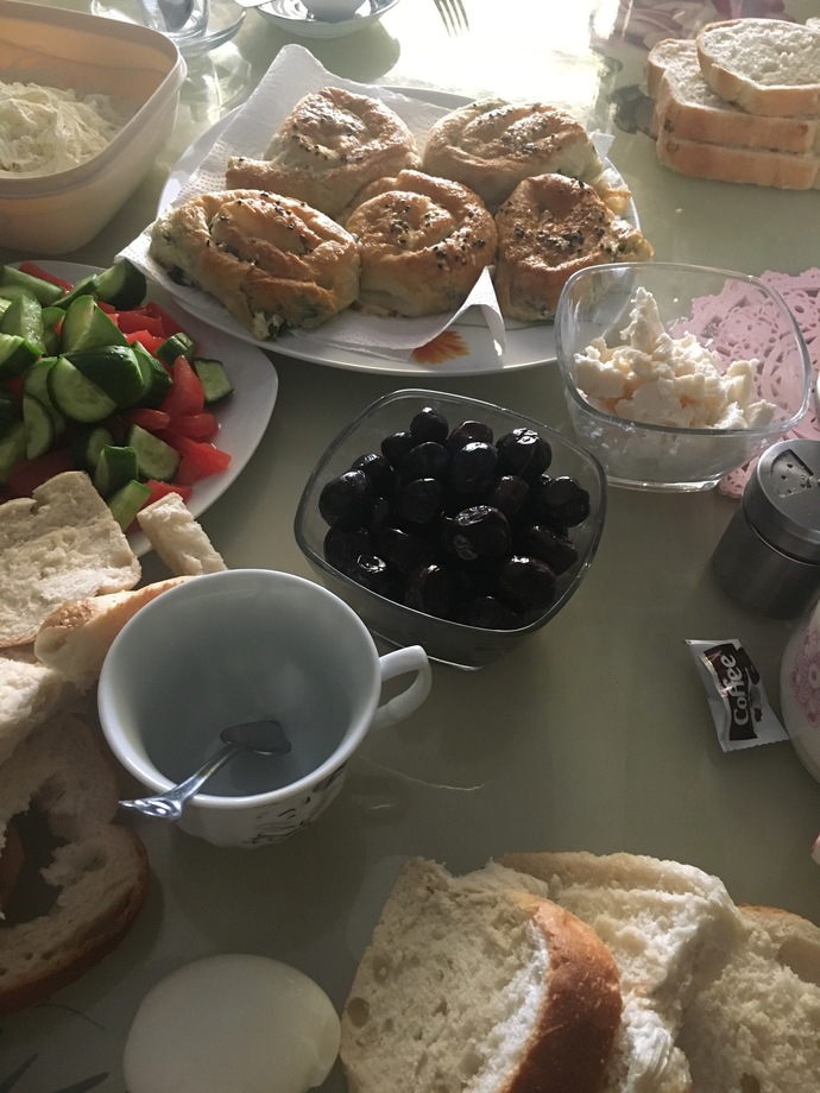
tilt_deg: -53.4
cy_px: 546
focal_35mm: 29
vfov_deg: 61.7
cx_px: 410
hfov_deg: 48.2
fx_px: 916
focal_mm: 4.15
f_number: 2.2
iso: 250
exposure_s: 1/25
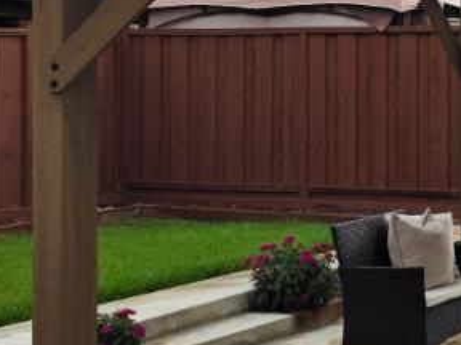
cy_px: 17
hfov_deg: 15.9
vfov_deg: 12.2
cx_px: 527
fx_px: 1598
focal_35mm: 120
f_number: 1.7
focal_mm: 6.25
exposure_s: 1/7944
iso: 50
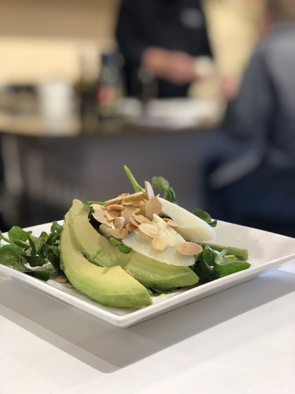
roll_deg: +0.2
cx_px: 148
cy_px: 197
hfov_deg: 28.0
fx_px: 591
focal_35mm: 52
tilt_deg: -10.9
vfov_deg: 36.8
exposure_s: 1/60
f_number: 2.4
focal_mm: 6
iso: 100
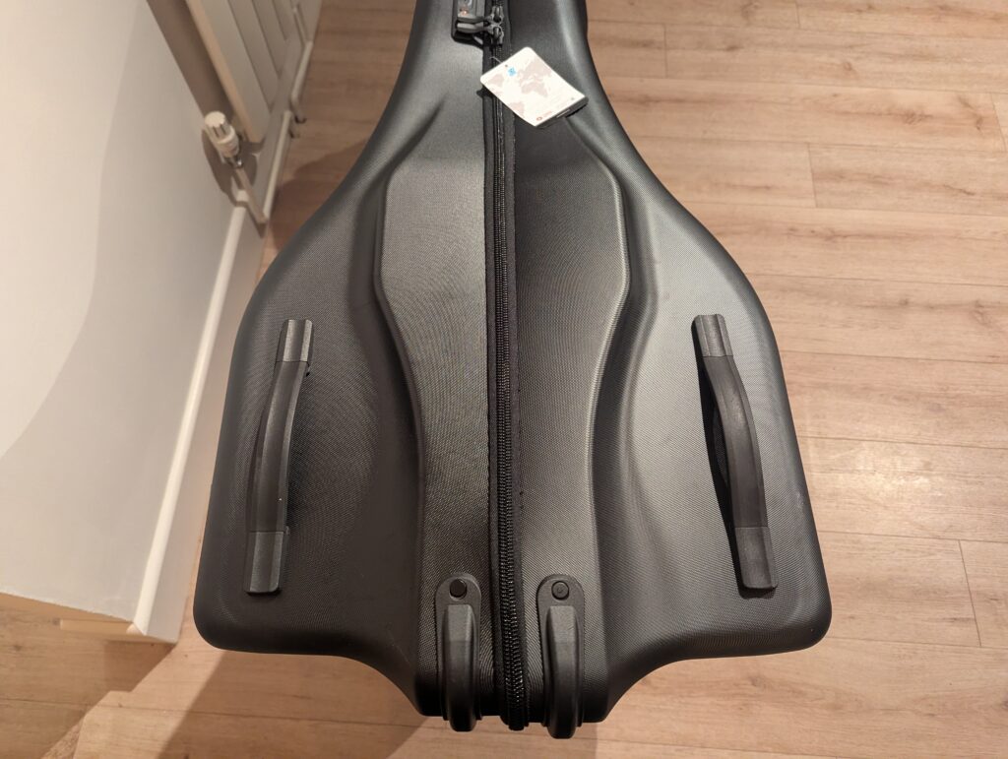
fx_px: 700
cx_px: 504
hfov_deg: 71.5
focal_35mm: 24
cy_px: 380
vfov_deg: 56.9
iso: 696
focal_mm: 6.81
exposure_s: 1/50
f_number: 1.85
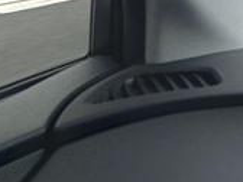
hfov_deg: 19.4
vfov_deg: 14.8
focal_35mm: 95
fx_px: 667
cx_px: 294
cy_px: -58
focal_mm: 4.65
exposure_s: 1/235
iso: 50
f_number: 1.8
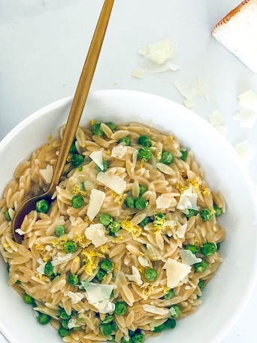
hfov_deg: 37.6
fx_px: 376
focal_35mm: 38
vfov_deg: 48.4
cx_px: 110
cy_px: 221
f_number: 1.8
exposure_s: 1/60
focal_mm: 4.25
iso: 500
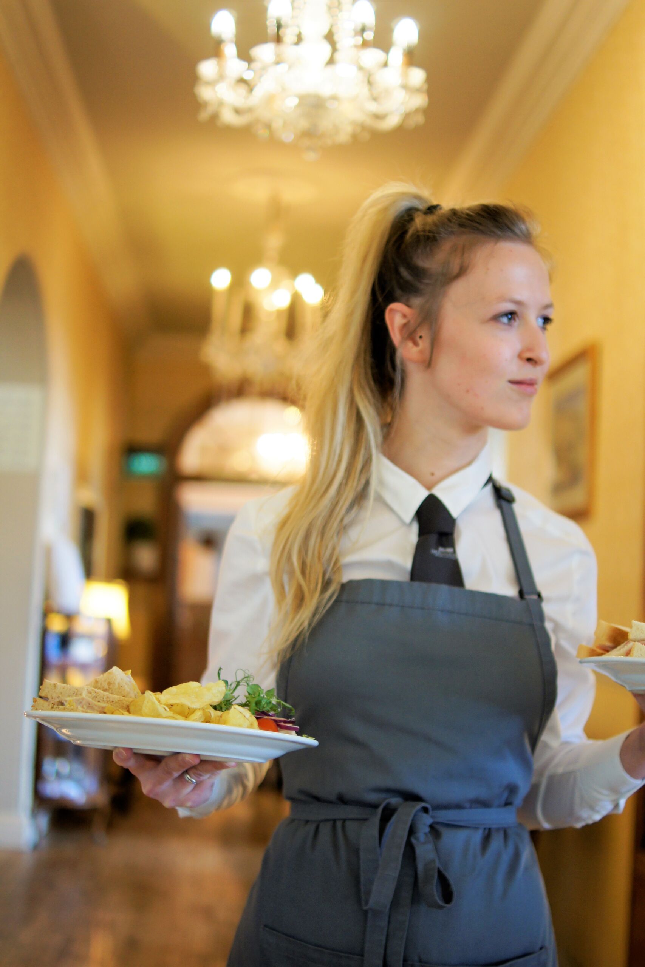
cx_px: 322
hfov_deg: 25.8
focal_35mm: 52
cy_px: 484
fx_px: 1411
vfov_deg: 37.8
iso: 500
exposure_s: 1/60
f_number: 2
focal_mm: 35
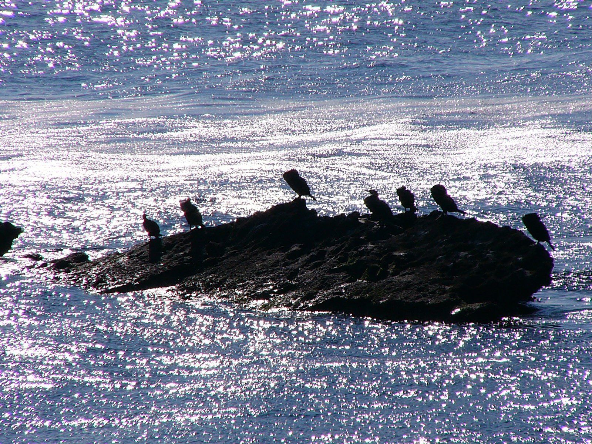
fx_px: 7183
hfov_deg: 4.7
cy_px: 222
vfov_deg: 3.5
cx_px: 296
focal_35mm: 420
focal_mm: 55.2
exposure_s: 1/800
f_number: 8
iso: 50
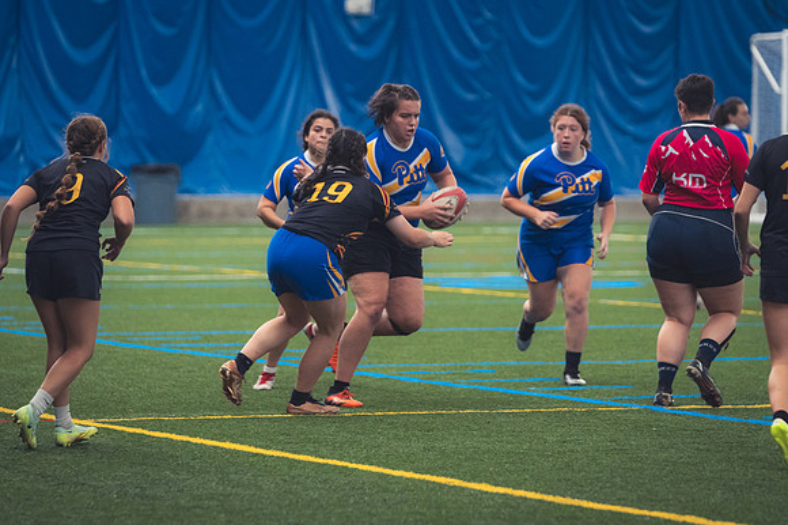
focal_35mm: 247
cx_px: 394
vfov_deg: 5.6
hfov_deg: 8.3
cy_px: 262
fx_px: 5403
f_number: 2.8
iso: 2800
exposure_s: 1/320
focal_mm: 165
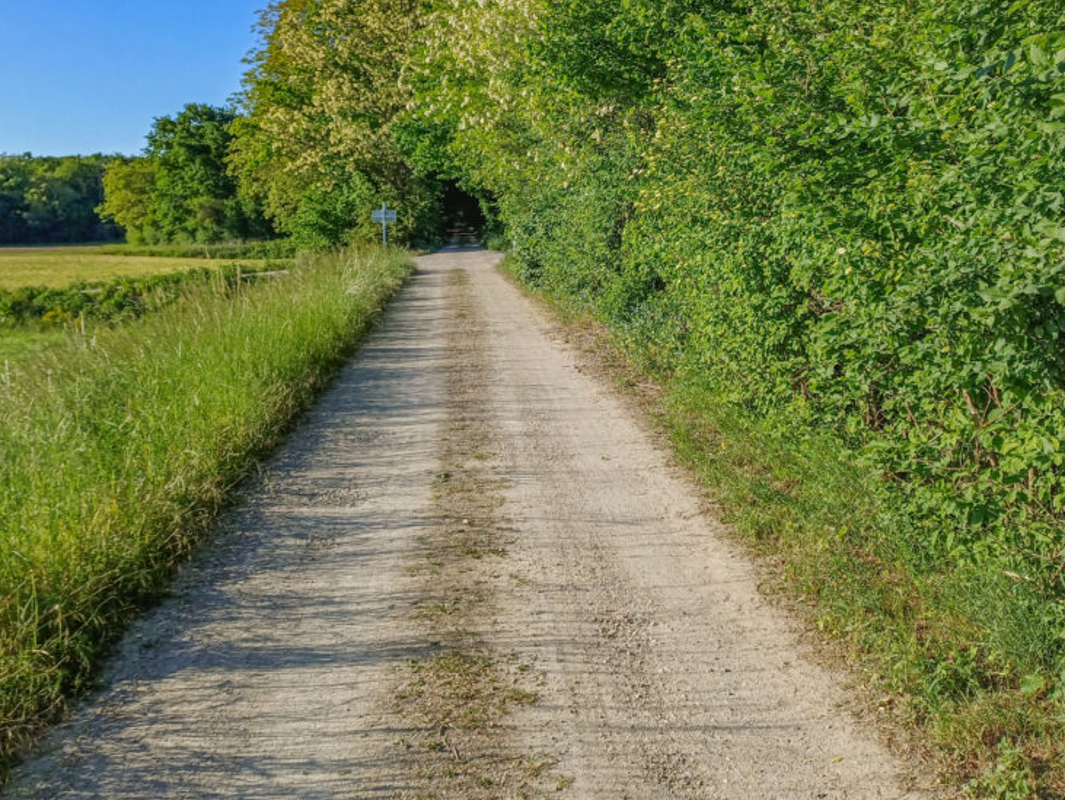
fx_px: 1077
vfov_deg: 40.4
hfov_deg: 52.6
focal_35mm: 35
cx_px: 504
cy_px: 289
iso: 50
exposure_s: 1/700
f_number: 1.8
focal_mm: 4.65
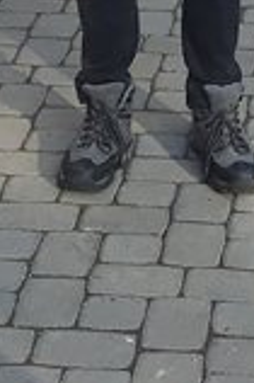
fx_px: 1729
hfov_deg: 8.3
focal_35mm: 163
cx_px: 363
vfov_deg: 11.6
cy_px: -327
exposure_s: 1/494
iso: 25
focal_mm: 3.3
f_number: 2.4
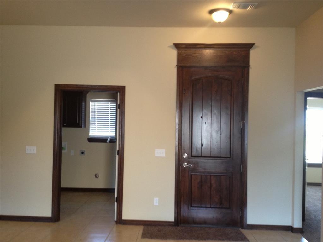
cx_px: 162
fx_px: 327
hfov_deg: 52.6
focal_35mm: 35
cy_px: 121
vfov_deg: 40.7
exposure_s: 1/20
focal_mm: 4.28
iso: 125
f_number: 2.4
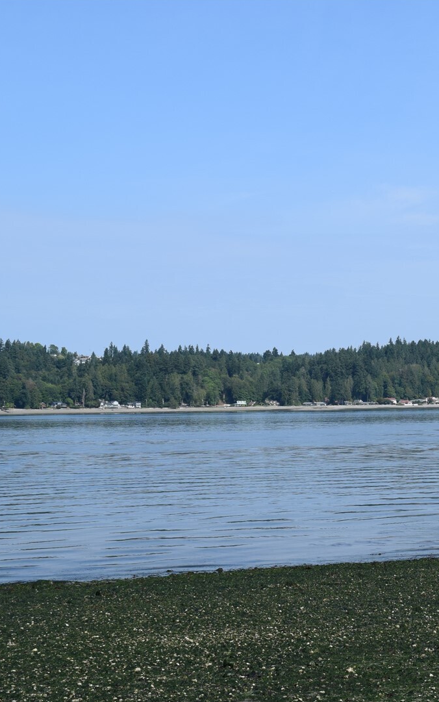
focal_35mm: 65
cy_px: 365
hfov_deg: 19.0
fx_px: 1240
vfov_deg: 31.6
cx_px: 521
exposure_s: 1/400
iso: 200
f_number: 10
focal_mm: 27
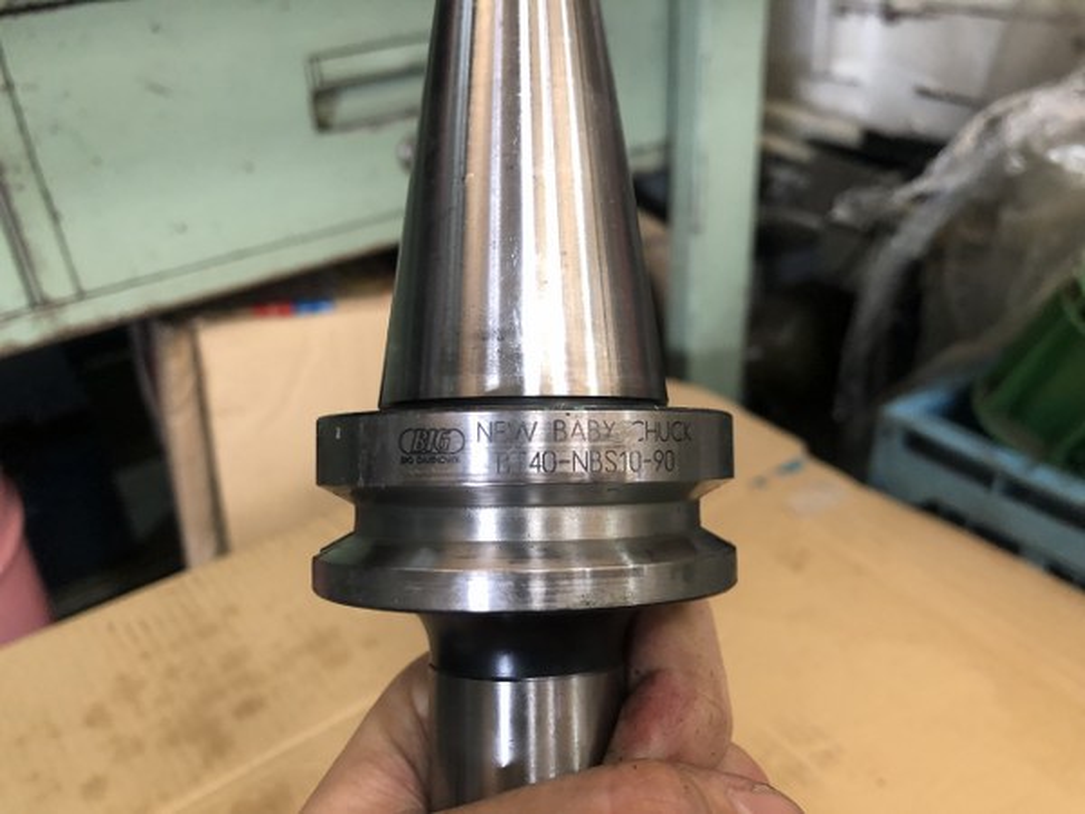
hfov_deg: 63.4
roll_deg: +3.0
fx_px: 878
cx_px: 542
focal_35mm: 28
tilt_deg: -30.4
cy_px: 407
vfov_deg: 49.7
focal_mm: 4
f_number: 1.8
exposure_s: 1/15
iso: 64
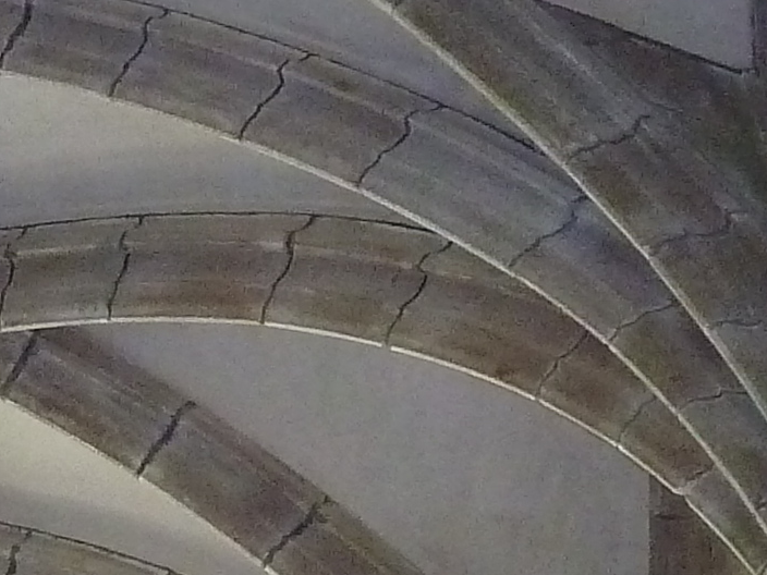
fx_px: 3146
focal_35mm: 142
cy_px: 683
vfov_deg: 10.3
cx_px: -82
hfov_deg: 13.6
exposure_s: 1/30
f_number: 3.3
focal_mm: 4.1
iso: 320
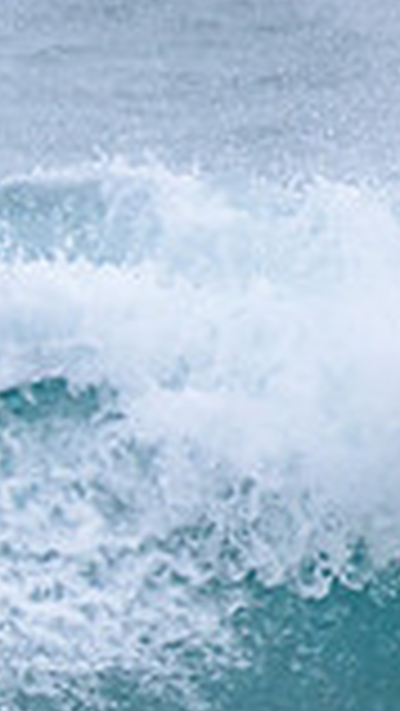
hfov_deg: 0.3
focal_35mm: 3661
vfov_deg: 0.6
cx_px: -858
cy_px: 650
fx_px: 68958
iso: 1800
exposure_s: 1/2000
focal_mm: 950
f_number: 11
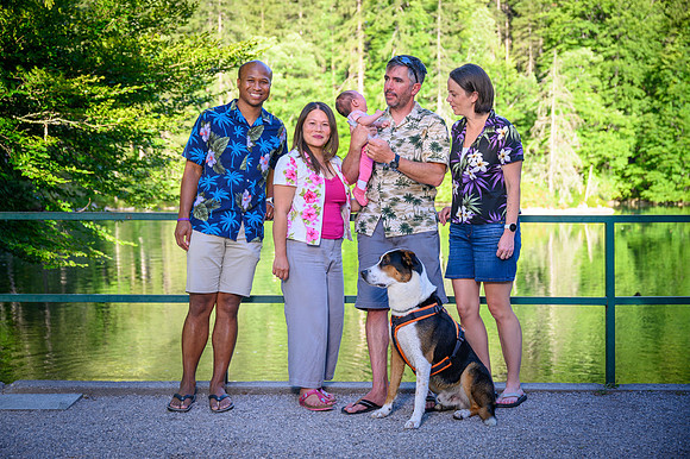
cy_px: 230
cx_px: 345
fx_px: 900
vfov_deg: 28.6
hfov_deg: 41.9
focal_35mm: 47
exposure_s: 1/500
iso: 100
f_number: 3.2
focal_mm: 47
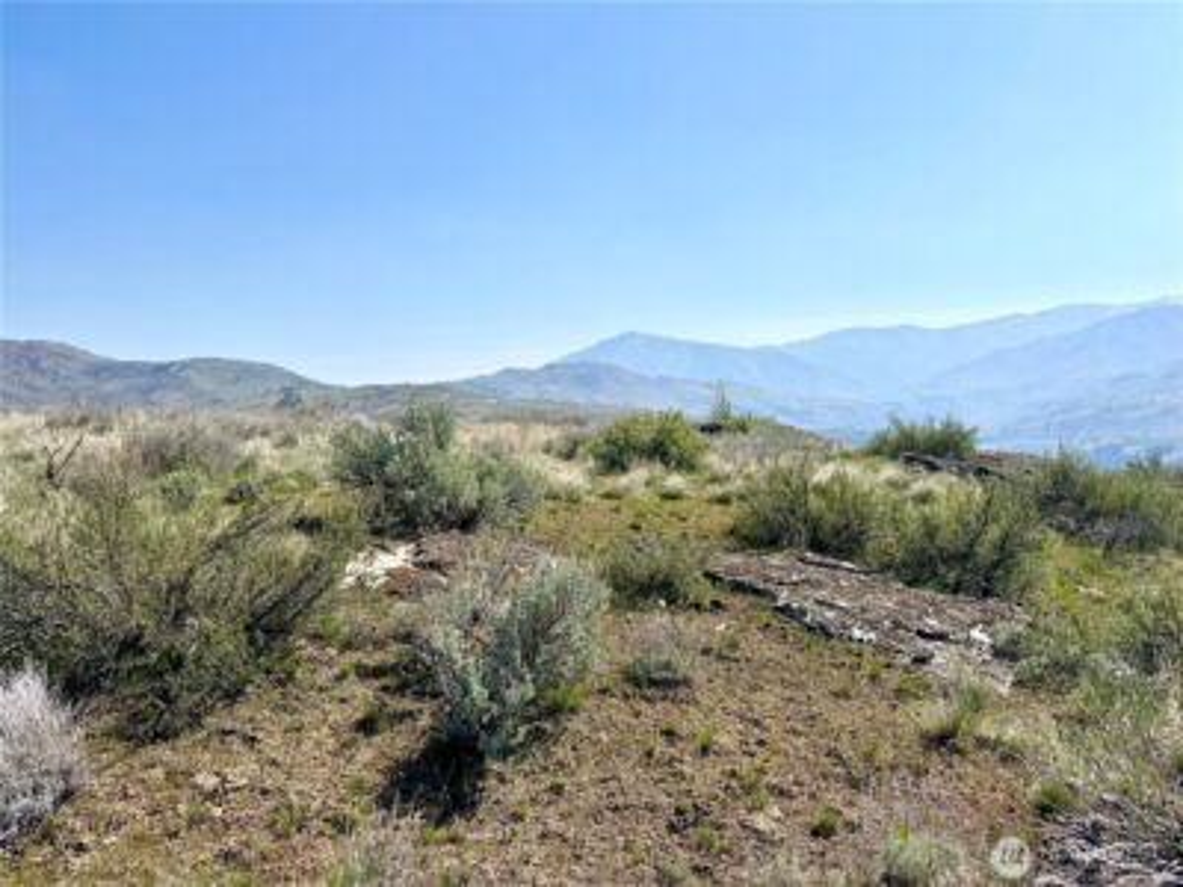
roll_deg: +2.5
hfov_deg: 71.6
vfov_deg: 56.8
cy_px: 444
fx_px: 820
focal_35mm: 24
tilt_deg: -3.3
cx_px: 592
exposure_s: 1/9009
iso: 80
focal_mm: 6.76
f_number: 1.78
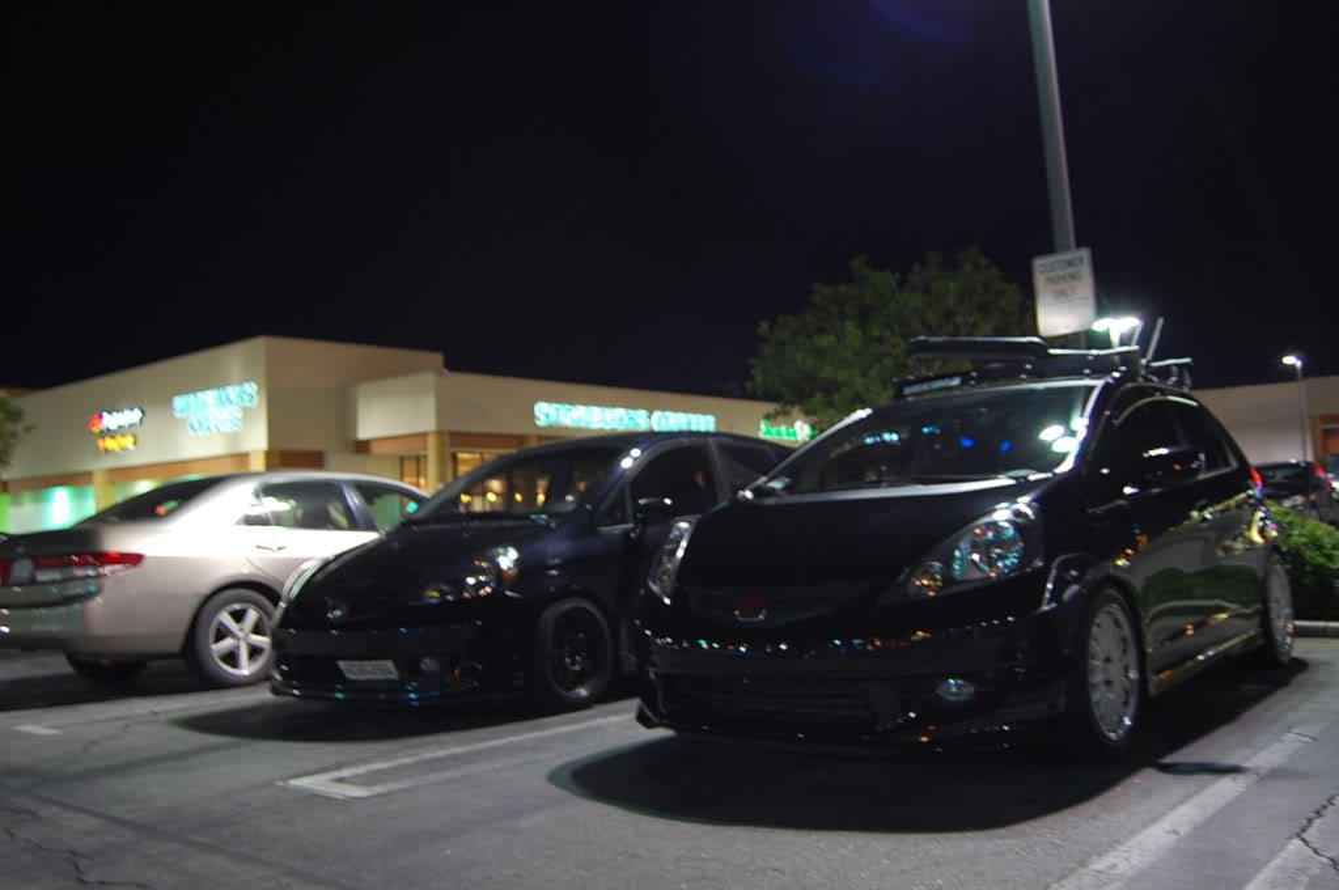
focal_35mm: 30
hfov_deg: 62.0
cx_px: 670
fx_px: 1115
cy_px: 445
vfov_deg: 43.5
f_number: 3.8
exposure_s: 1/2.5
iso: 400
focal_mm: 20
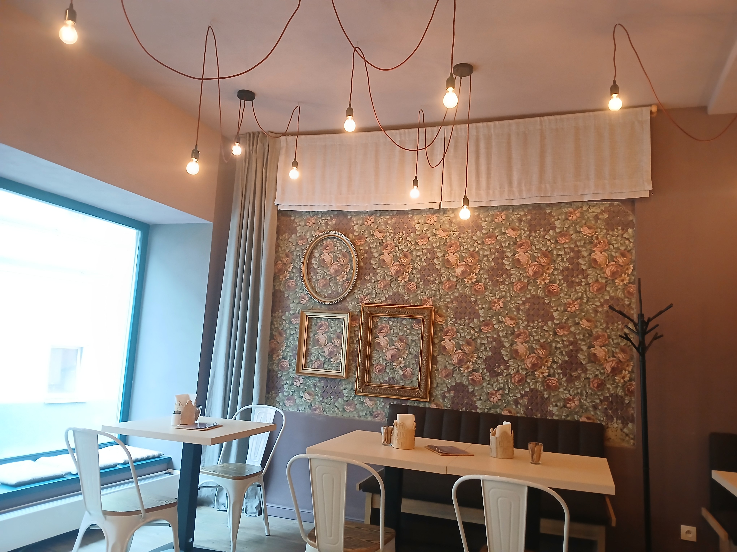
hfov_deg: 67.3
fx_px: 554
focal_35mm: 26
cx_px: 368
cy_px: 276
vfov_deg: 53.1
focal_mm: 3.98
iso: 320
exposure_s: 1/25
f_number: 1.8
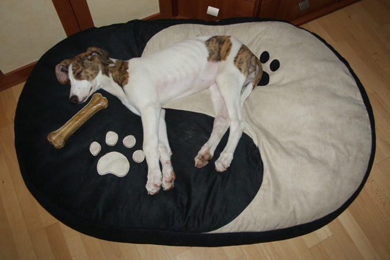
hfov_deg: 57.2
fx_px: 358
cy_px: 130
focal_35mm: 33
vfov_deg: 40.0
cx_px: 195
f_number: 5.6
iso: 400
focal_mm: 22
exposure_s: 1/60
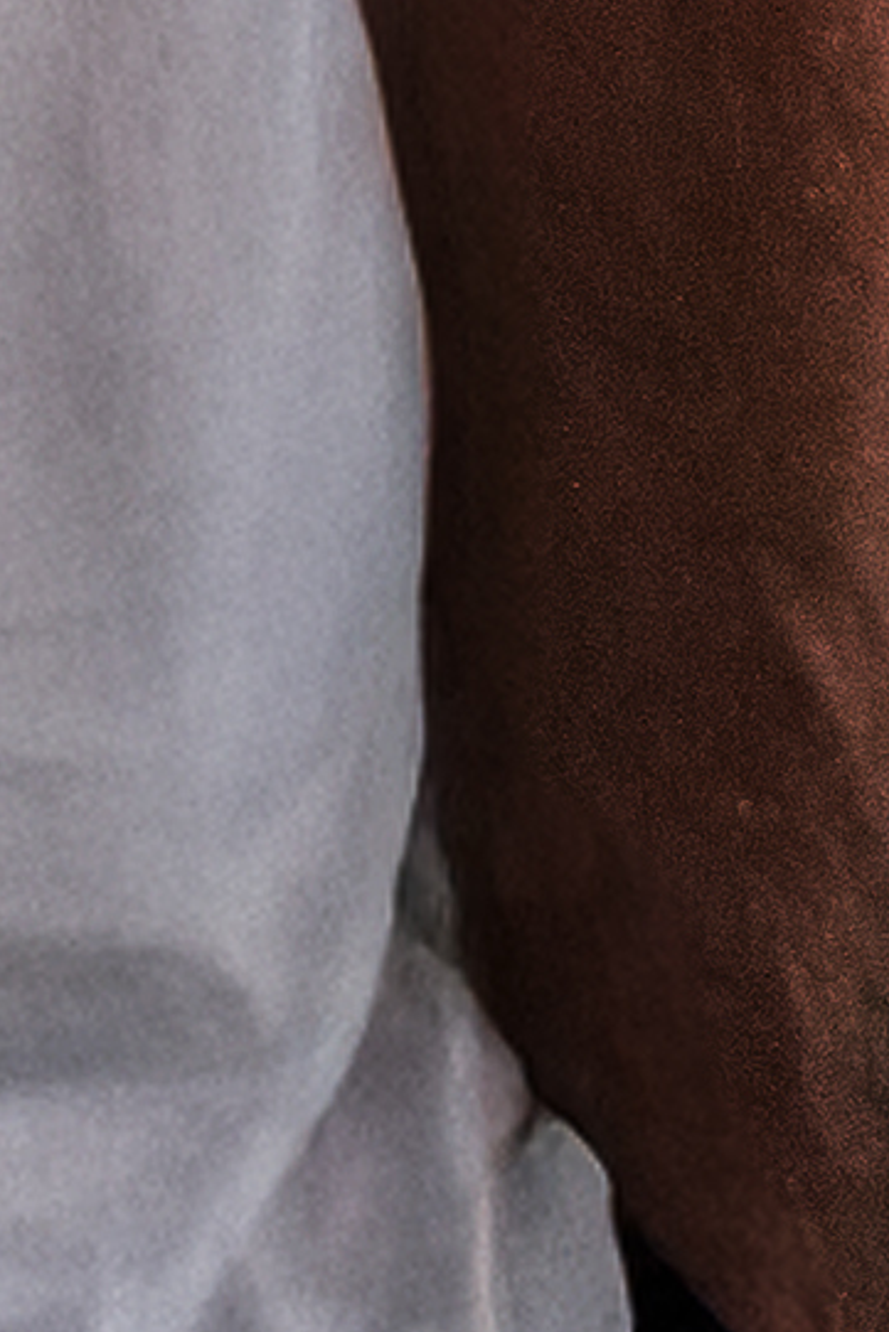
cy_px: -2373
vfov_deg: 4.6
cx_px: -795
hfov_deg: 3.2
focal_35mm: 431
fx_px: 15954
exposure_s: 1/2500
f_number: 2.2
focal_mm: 55
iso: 400
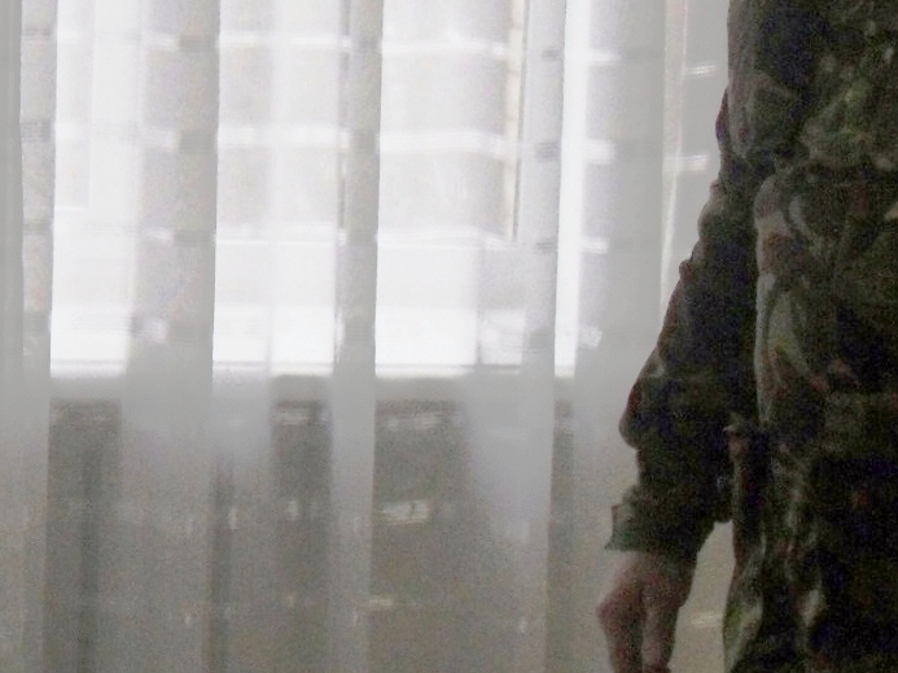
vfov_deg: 11.3
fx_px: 3397
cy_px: 333
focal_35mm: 131
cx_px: 146
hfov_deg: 14.9
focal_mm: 6.3
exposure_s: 1/45
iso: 200
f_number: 3.5
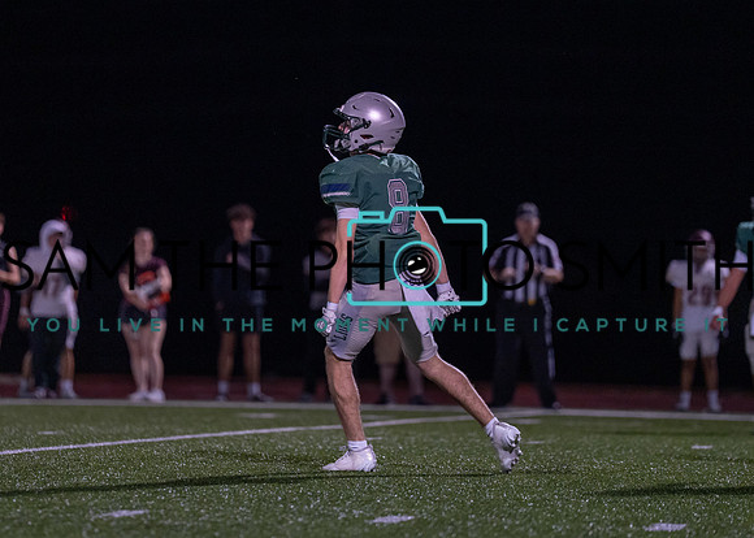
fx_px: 5795
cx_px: 331
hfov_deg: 7.4
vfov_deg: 5.3
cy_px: 204
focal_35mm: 271
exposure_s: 1/1000
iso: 2000
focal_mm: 185
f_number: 2.8
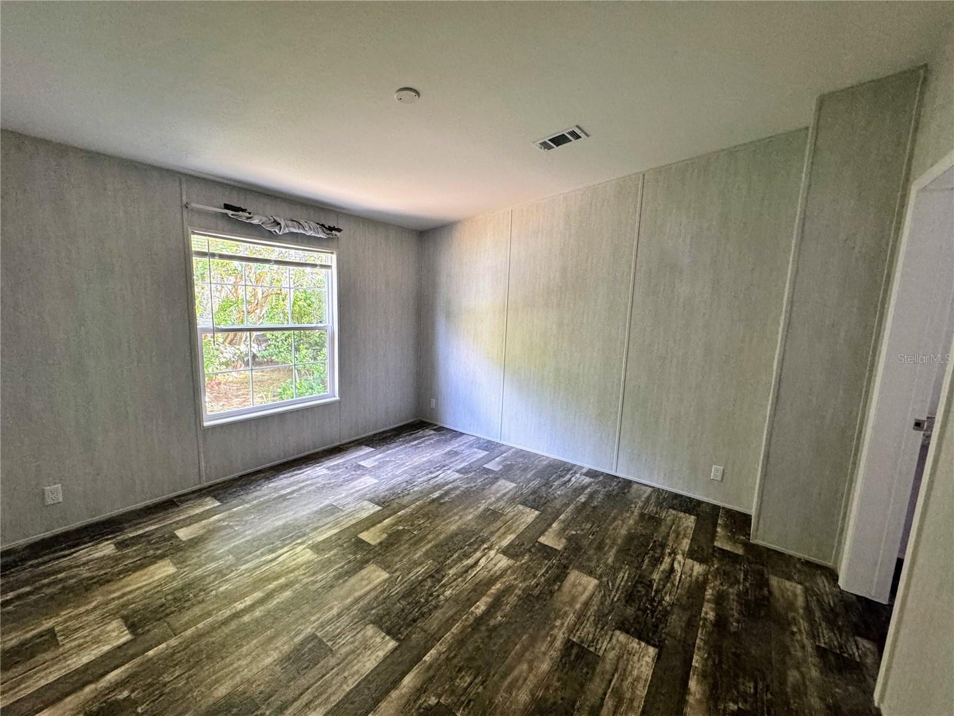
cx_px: 477
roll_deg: -3.6
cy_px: 358
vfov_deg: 85.7
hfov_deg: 102.1
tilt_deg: -8.9
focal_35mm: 14
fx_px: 386
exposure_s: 1/66
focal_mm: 2.22
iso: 320
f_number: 2.2
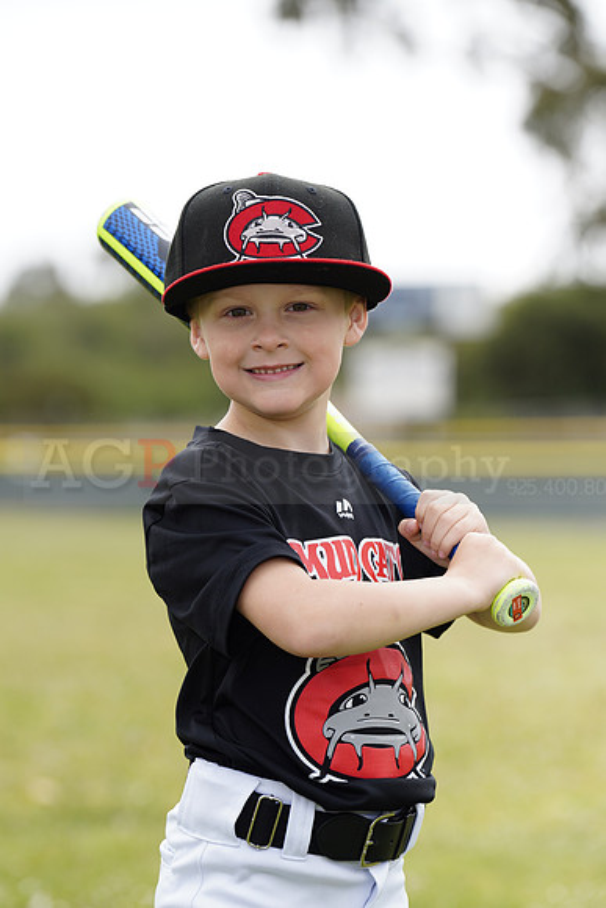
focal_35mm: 197
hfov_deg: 7.0
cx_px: 303
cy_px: 454
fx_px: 4971
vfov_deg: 10.4
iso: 100
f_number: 5.6
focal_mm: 197
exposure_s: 1/250
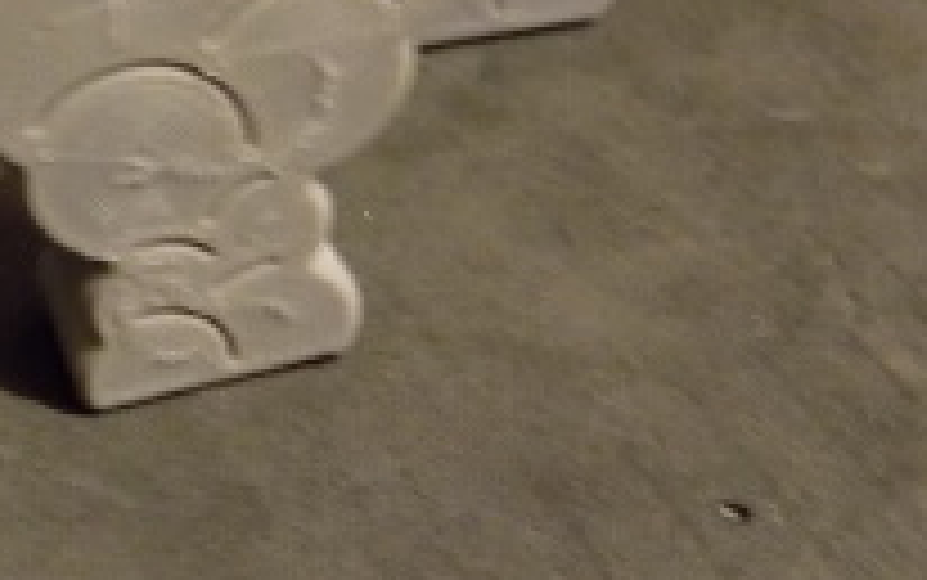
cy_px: -58
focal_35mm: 63
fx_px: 1592
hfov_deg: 29.4
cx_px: -79
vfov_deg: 19.8
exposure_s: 1/2.5
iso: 400
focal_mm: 4
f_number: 3.1
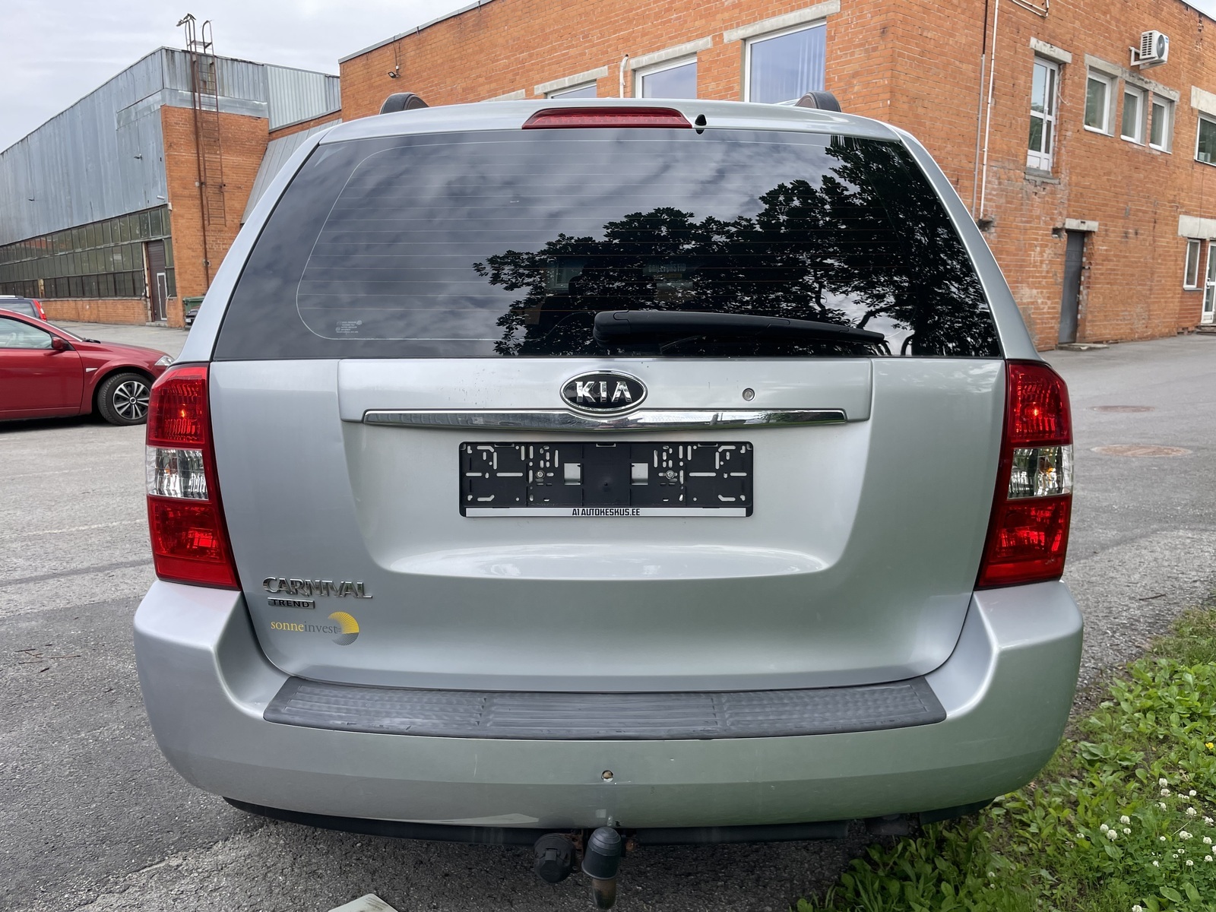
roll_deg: +0.5
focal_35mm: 26
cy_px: 456
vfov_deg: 53.1
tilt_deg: -8.9
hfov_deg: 67.3
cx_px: 608
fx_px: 913
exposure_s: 1/759
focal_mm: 4.2
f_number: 1.6
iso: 32
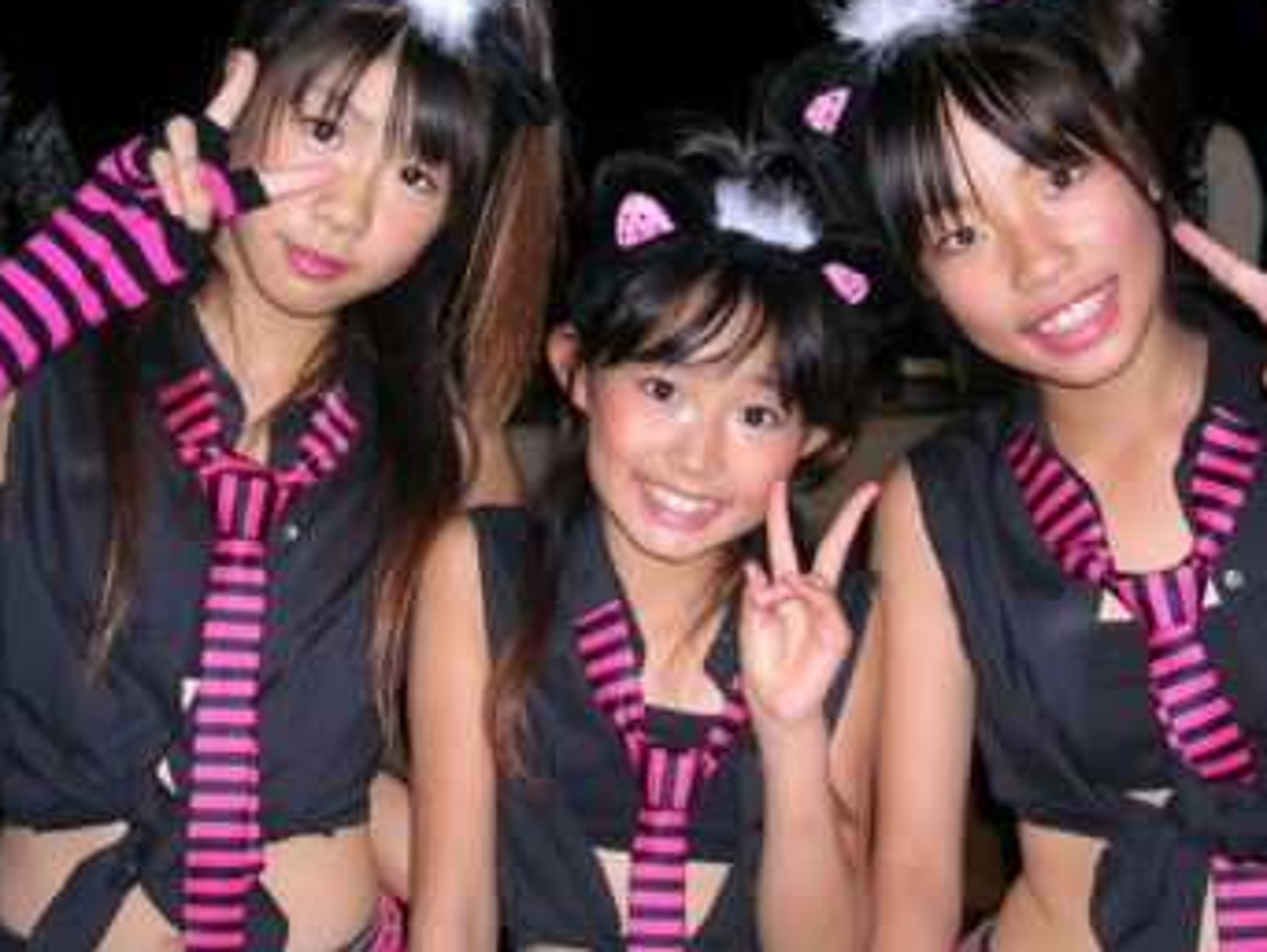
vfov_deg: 29.0
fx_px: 1831
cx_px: 648
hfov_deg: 38.2
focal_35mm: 50
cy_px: 337
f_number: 2.8
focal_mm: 5.8
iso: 50
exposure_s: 1/60.1
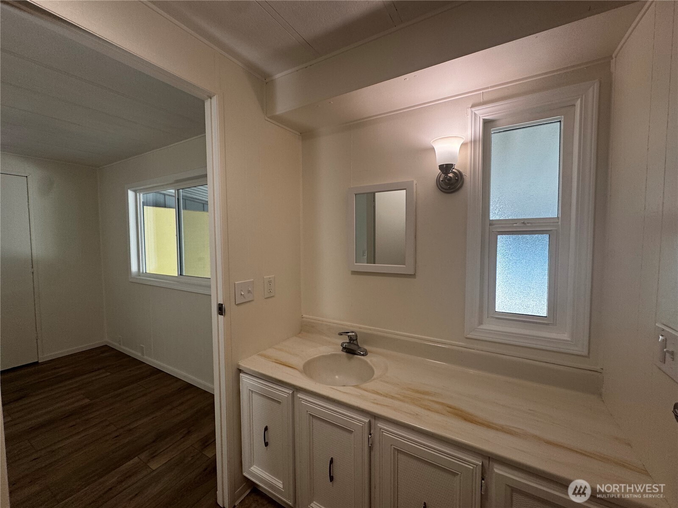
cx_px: 339
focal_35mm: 14
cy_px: 254
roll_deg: +0.5
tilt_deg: -1.8
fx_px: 274
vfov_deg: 85.7
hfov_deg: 102.1
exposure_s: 1/120
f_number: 2.2
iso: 100
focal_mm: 2.22
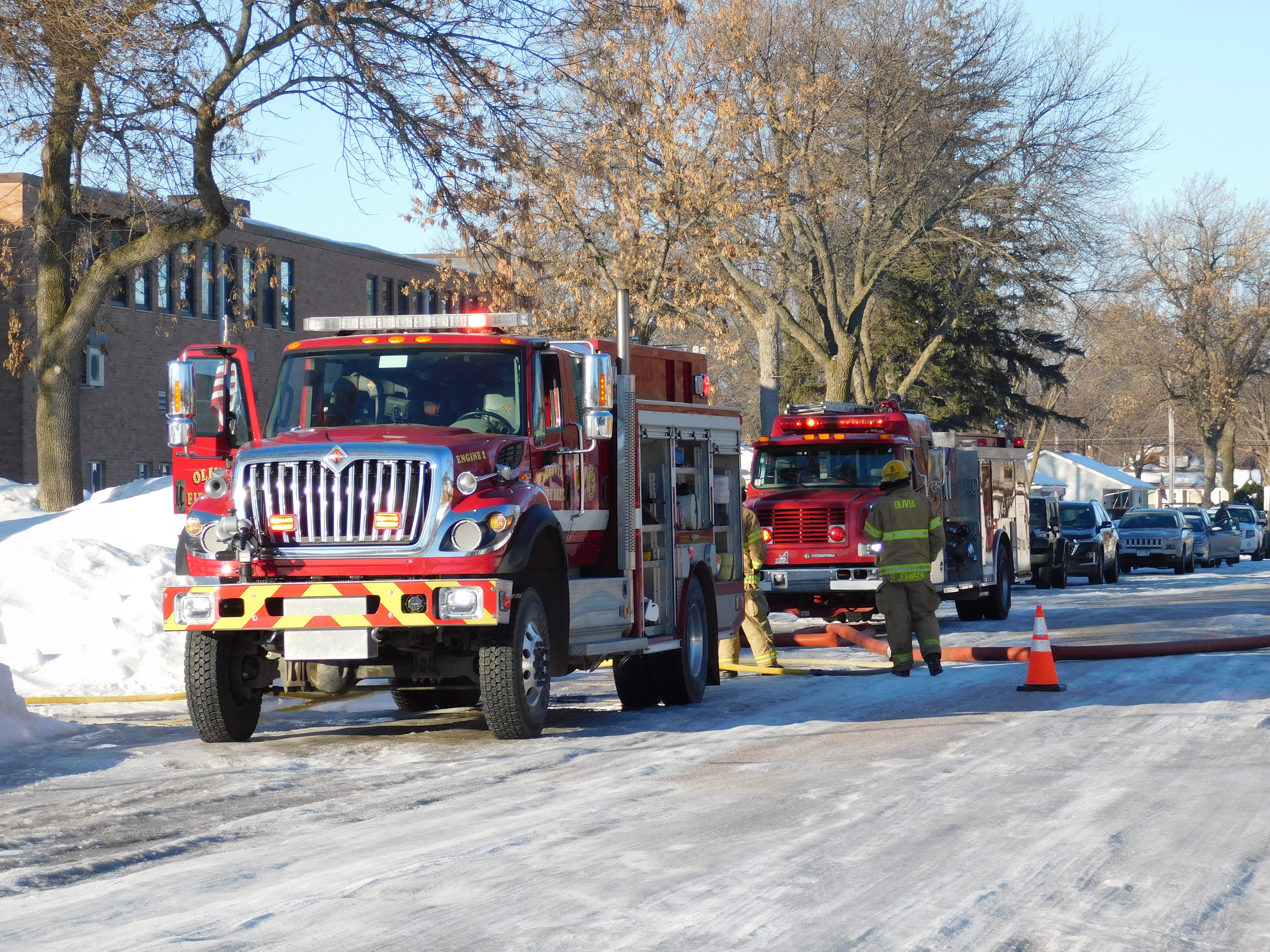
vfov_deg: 12.9
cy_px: 476
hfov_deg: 17.1
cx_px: 635
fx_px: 4219
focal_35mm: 115
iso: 125
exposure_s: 1/400
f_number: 4.8
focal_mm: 20.3
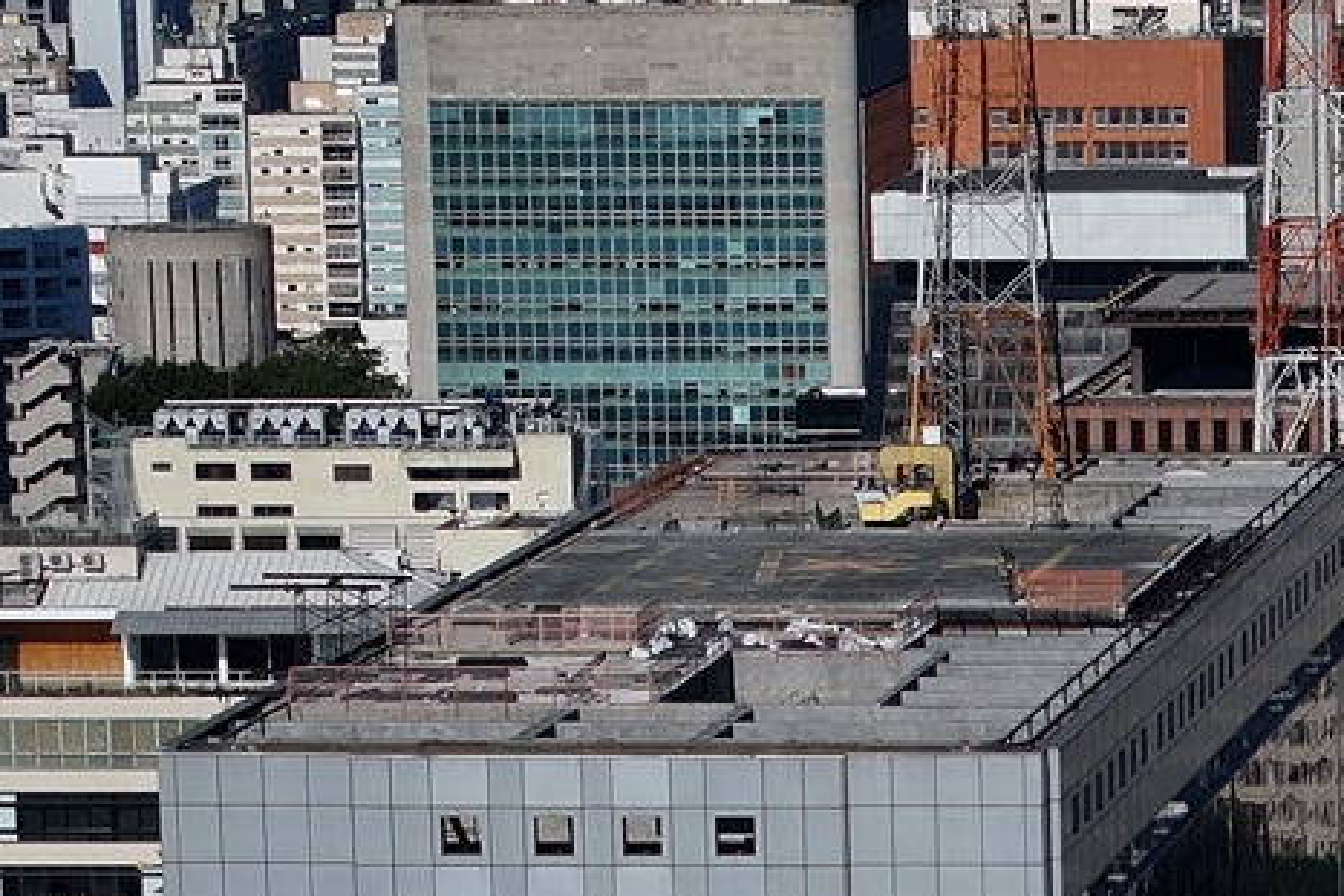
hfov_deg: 8.0
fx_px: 9336
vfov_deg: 5.4
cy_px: 1631
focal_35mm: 250
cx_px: 2192
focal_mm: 19.35
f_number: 2.8
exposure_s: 1/4000
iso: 100
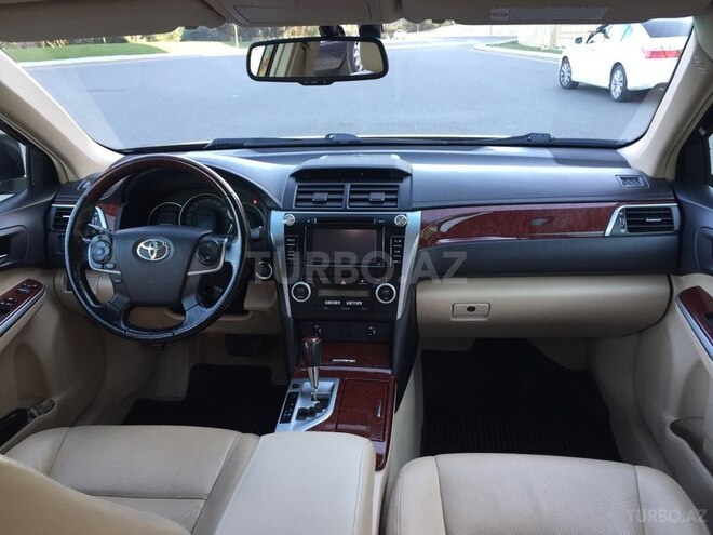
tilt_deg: -21.2
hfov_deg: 61.7
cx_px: 356
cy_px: 268
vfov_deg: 48.2
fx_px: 597
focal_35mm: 29
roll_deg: +0.6
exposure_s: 1/50
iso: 32
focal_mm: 4.15
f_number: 2.2
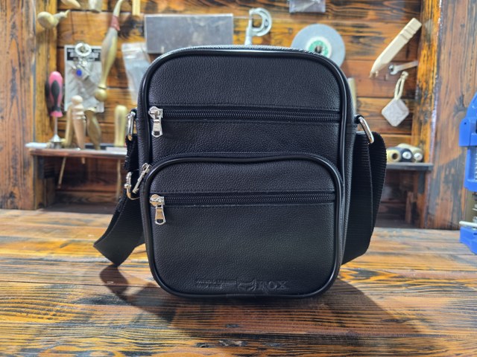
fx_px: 317
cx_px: 238
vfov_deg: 58.9
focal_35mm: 23
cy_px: 178
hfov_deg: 73.9
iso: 200
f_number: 1.7
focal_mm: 6.3
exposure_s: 1/100
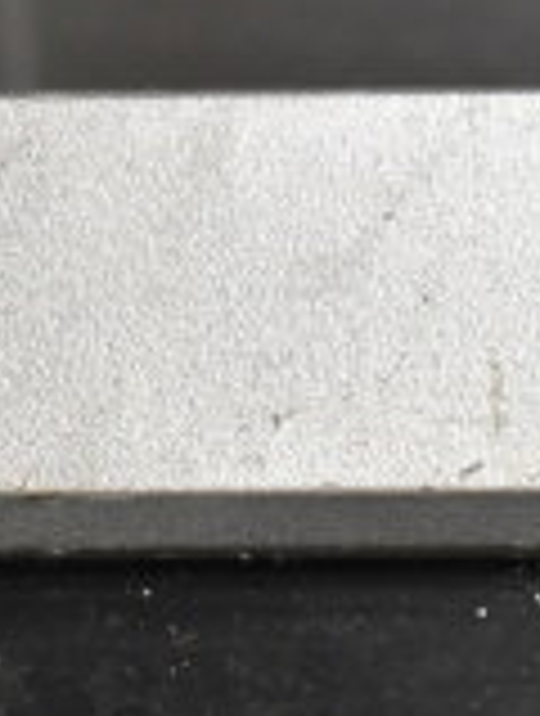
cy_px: 394
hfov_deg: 5.7
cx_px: 1066
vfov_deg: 7.8
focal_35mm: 254
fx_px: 5262
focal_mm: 46
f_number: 5.3
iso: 5600
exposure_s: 1/80
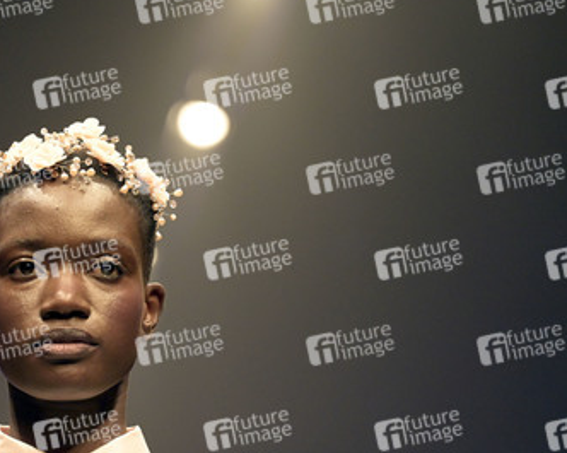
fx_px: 4275
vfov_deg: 6.1
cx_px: 202
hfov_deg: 7.6
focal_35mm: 255
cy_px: 217
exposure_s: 1/640
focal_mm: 200
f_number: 5.6
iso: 8000
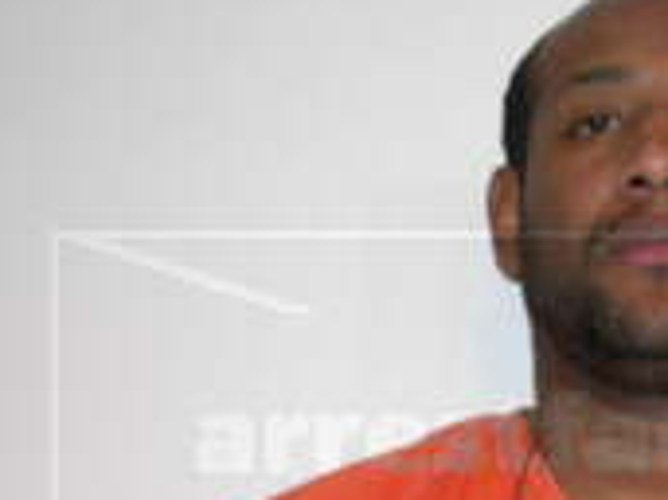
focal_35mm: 125
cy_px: 428
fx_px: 2410
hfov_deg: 15.5
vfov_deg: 11.8
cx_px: 639
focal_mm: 12.9
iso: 100
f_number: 3.1
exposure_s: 1/60.3
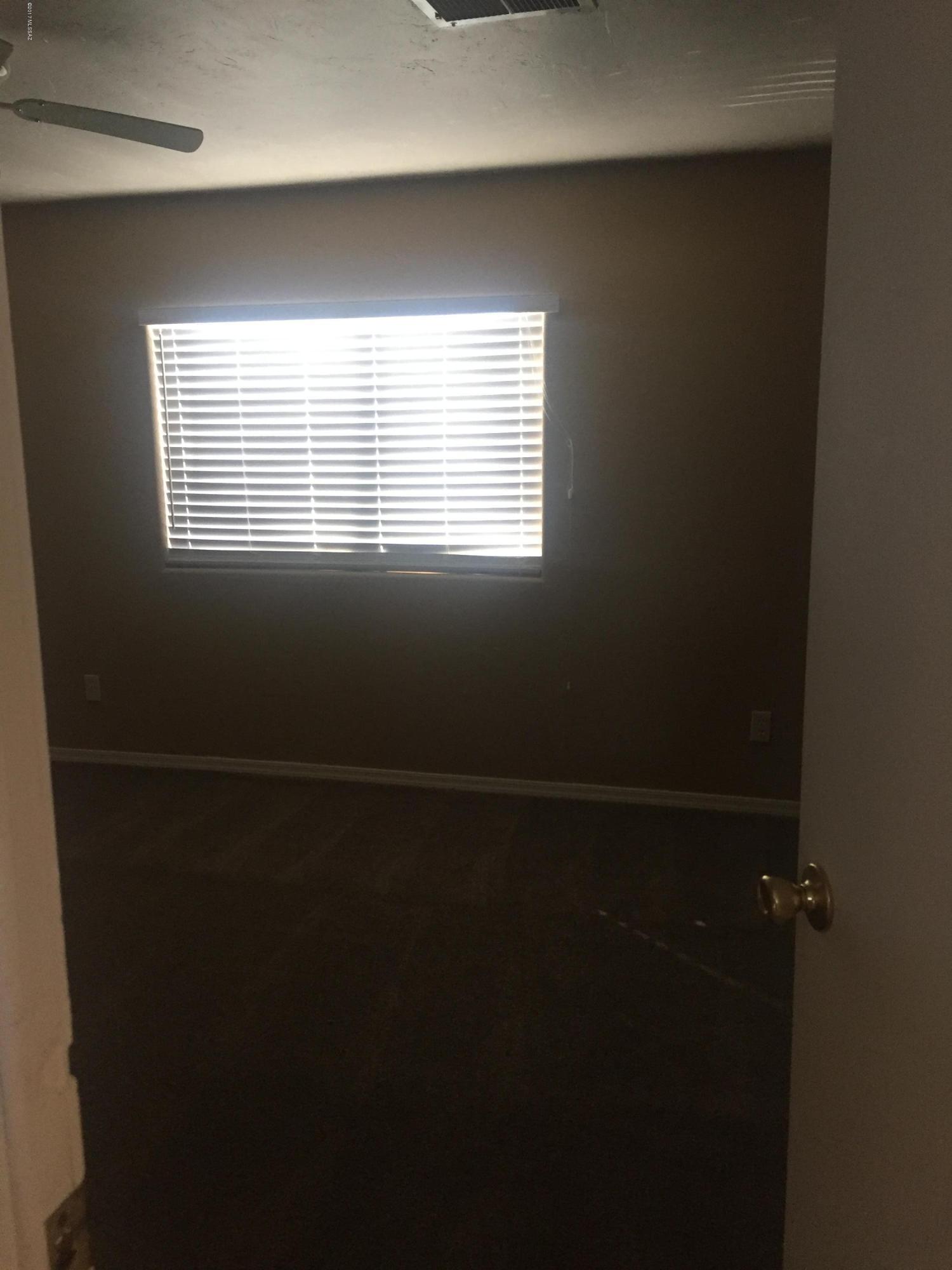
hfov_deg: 48.2
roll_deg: -0.9
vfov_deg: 61.7
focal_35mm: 29
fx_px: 1063
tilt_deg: -9.3
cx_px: 476
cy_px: 635
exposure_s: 1/30
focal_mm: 4.15
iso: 160
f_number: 2.2
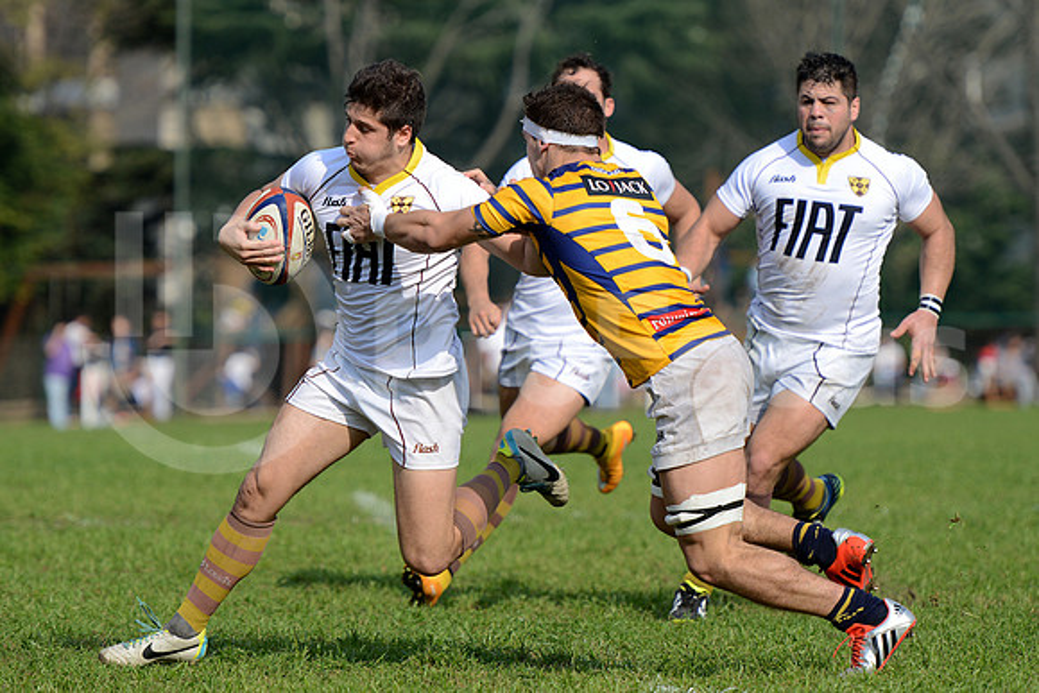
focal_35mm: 240
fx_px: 6928
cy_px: 346
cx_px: 520
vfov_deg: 5.7
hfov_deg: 8.6
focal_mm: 240
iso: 320
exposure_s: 1/2000
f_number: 4
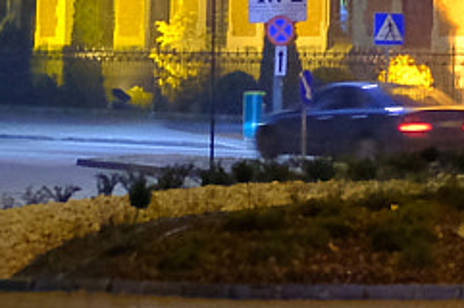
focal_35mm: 179
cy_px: -289
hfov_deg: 11.1
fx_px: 2304
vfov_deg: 7.4
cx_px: 691
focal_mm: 18
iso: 2000
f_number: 2.8
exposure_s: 1/15
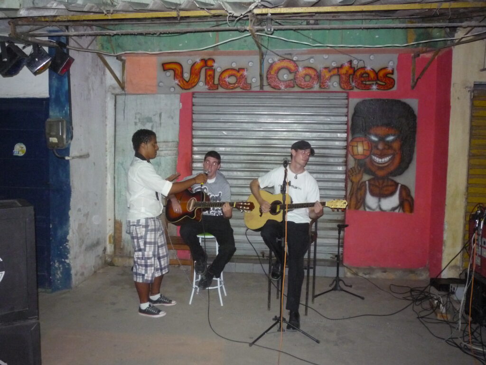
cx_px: 243
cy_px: 182
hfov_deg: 56.8
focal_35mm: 32
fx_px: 449
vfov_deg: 44.2
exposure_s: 1/30
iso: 500
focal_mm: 5.2
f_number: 3.3
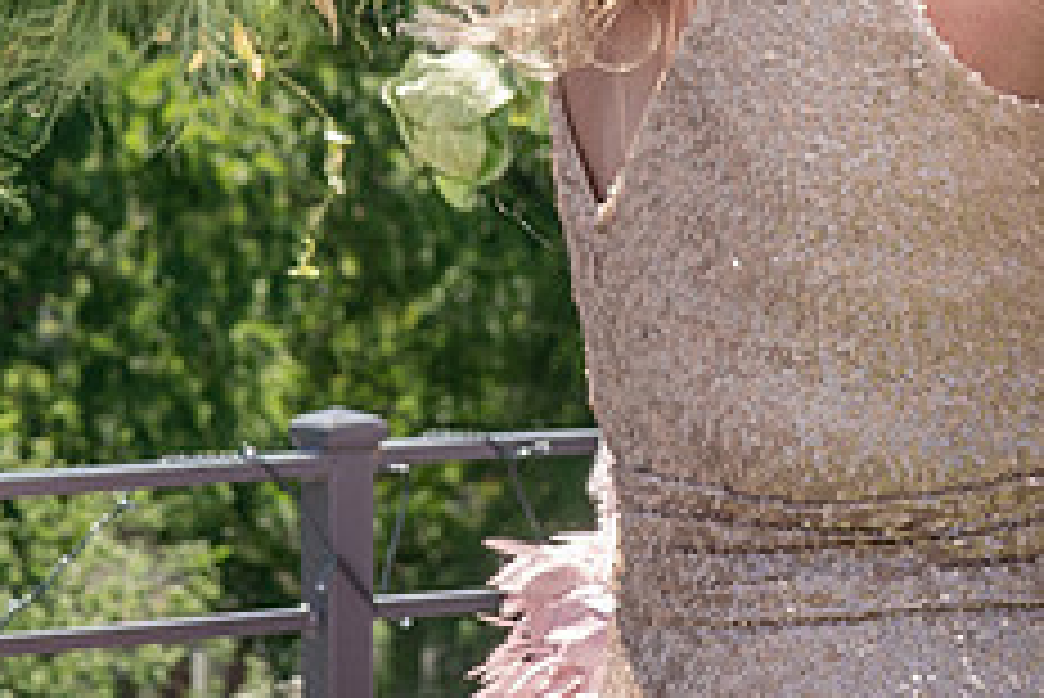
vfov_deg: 9.2
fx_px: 4265
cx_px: 391
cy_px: -252
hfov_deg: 13.9
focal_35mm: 147
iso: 50
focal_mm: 35
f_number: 7.1
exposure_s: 1/250
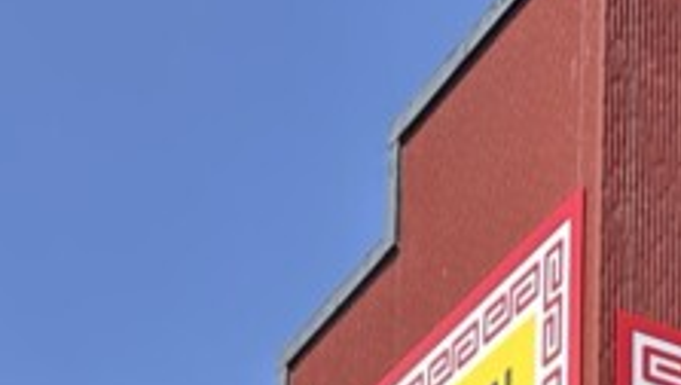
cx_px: 919
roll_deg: +1.0
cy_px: 1091
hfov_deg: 16.7
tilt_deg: +10.0
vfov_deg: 8.7
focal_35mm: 120
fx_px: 2169
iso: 80
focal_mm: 6.86
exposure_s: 1/1029
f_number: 1.78
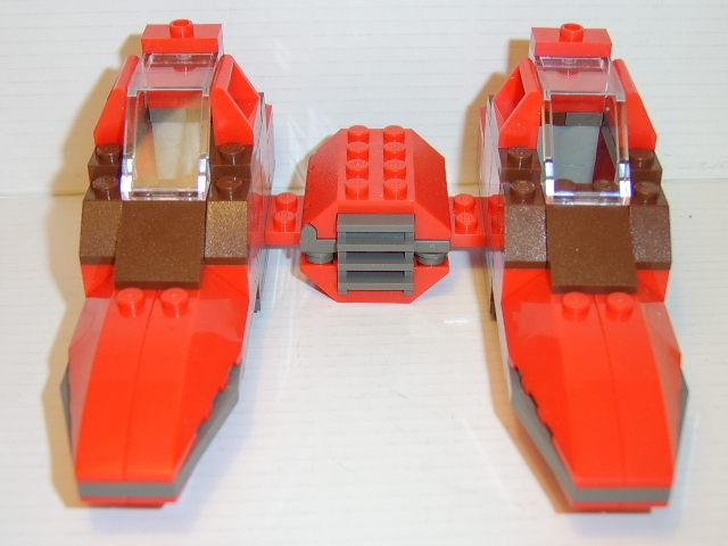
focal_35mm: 46
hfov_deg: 41.2
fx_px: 967
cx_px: 364
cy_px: 273
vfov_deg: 31.5
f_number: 3.5
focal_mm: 11.93
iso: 100
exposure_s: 1/60
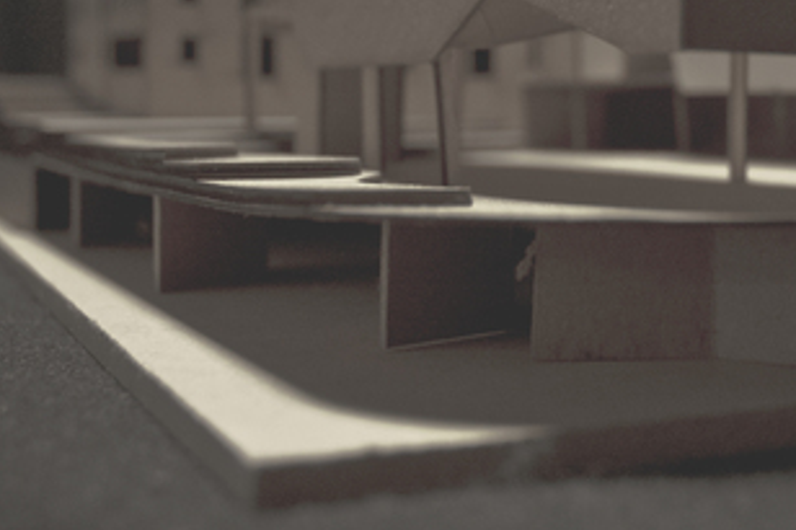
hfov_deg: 26.1
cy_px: 48
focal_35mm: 75
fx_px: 1657
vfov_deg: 17.9
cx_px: 728
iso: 1400
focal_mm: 25
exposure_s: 1/30
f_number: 3.8
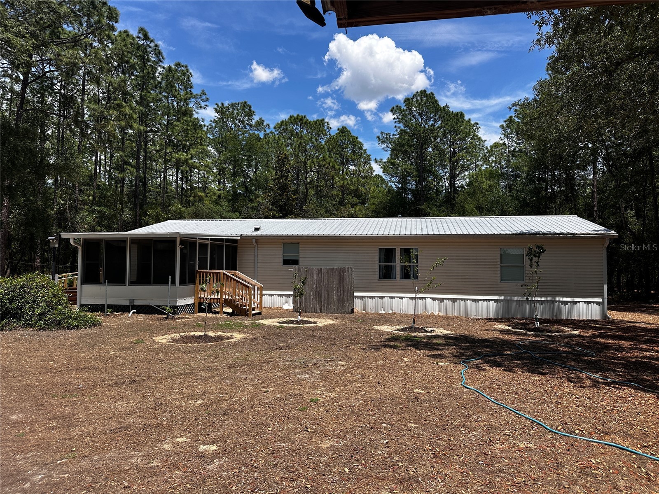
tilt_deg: +2.4
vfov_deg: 56.8
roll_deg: -0.8
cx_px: 330
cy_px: 247
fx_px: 457
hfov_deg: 71.6
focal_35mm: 24
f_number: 1.78
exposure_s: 1/3861
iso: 80
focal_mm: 6.86
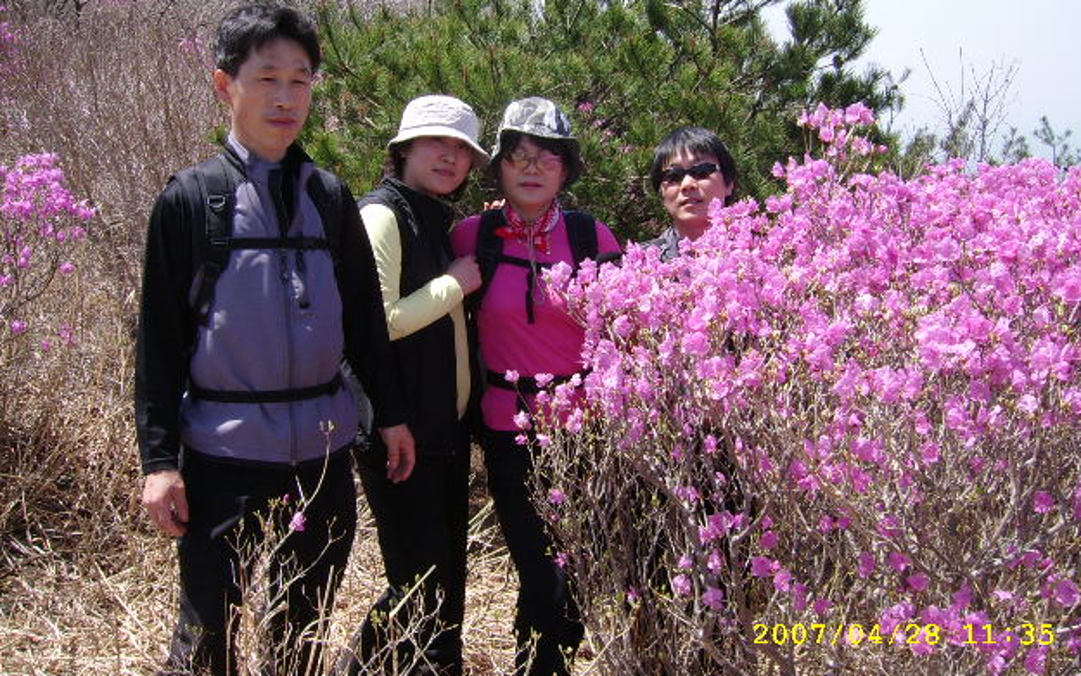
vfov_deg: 33.5
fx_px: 1120
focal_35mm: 38
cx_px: 552
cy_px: 273
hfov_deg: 51.5
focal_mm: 5.95
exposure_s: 1/192
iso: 50
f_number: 5.8
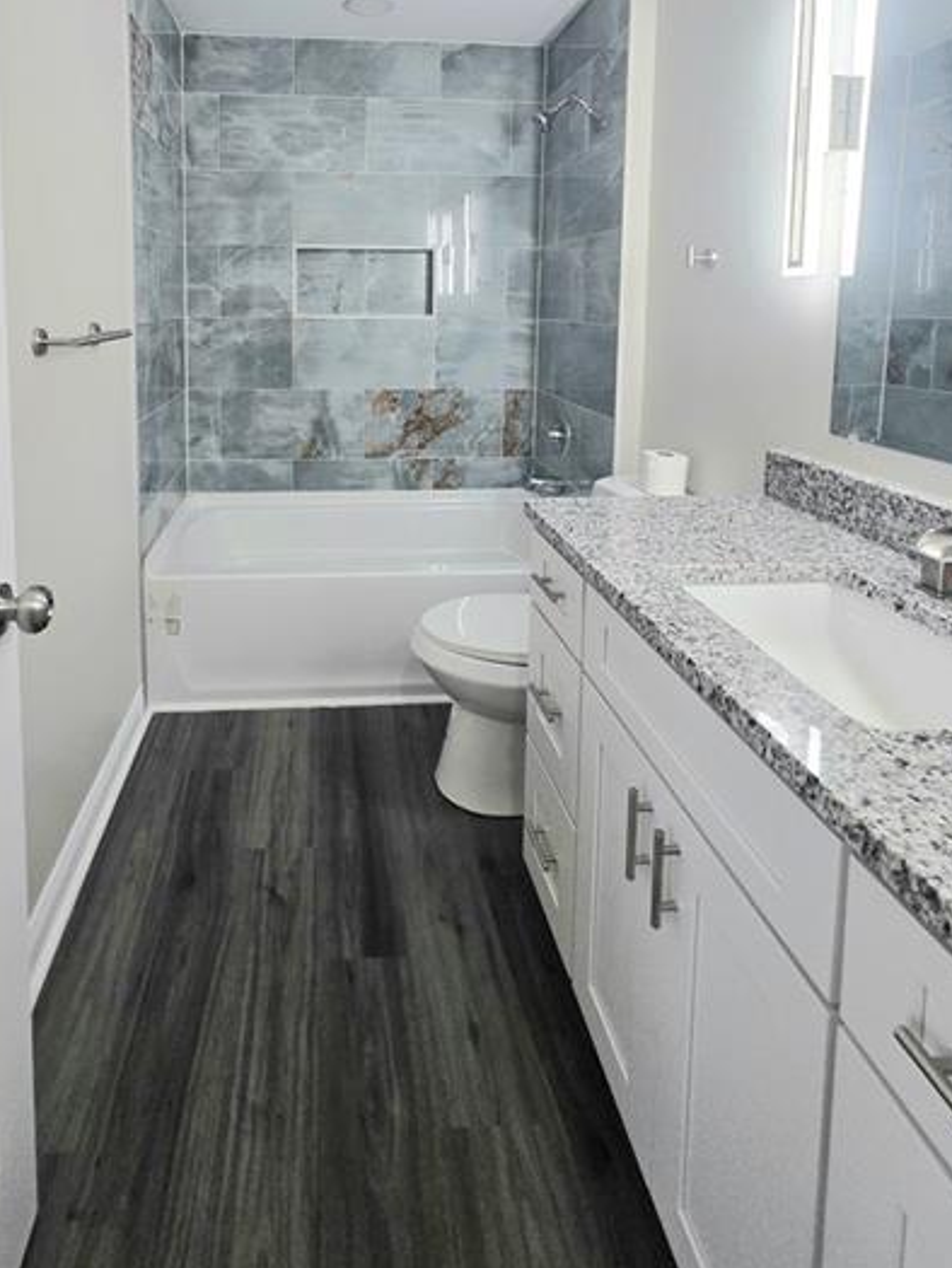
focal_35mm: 19
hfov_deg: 67.8
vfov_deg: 80.0
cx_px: 365
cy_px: 365
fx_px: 696
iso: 64
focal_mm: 1.7
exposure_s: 1/60.2
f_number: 2.2
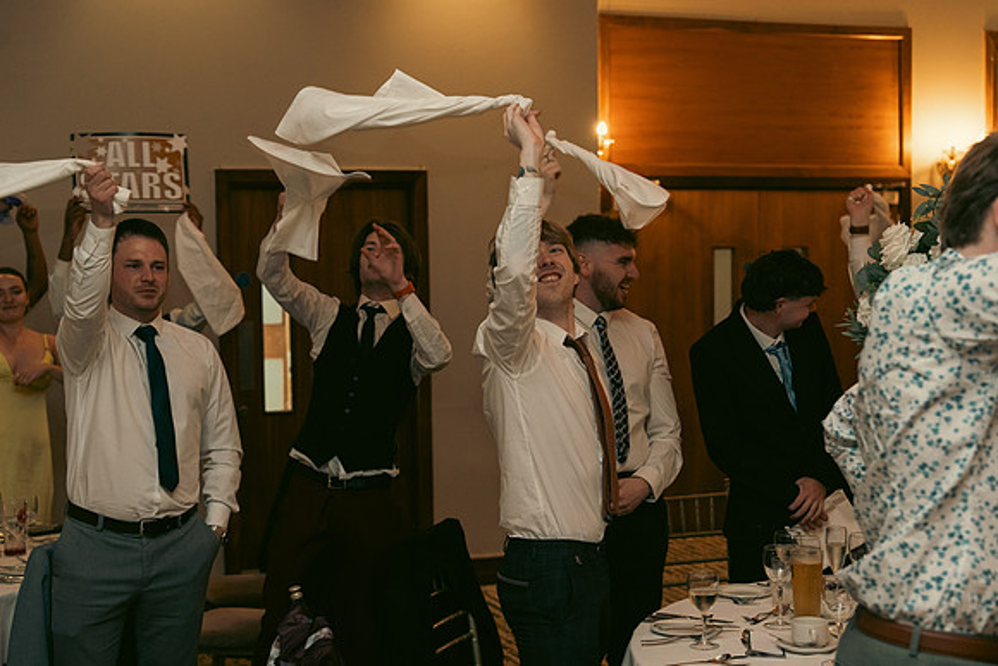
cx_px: 499
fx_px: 1580
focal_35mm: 57
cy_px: 333
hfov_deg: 35.0
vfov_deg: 23.8
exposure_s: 1/160
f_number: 3.5
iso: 2500
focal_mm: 57
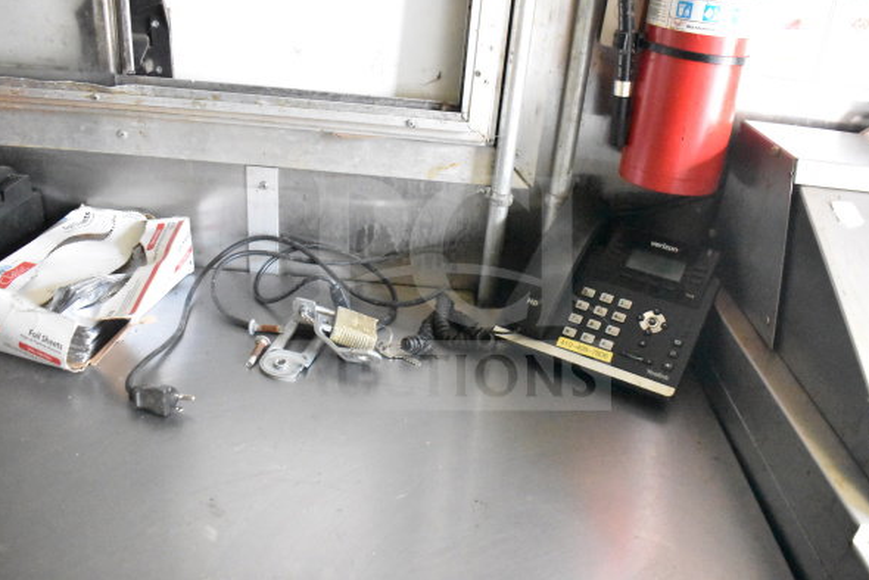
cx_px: 445
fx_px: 749
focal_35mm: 31
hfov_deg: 60.3
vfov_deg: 42.4
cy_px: 294
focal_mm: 20
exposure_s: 1/160
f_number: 3.8
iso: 18000
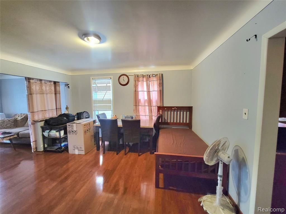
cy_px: 107
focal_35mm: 13
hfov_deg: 106.2
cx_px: 143
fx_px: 107
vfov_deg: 89.9
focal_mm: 2.2
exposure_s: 1/24
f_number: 2.2
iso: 640
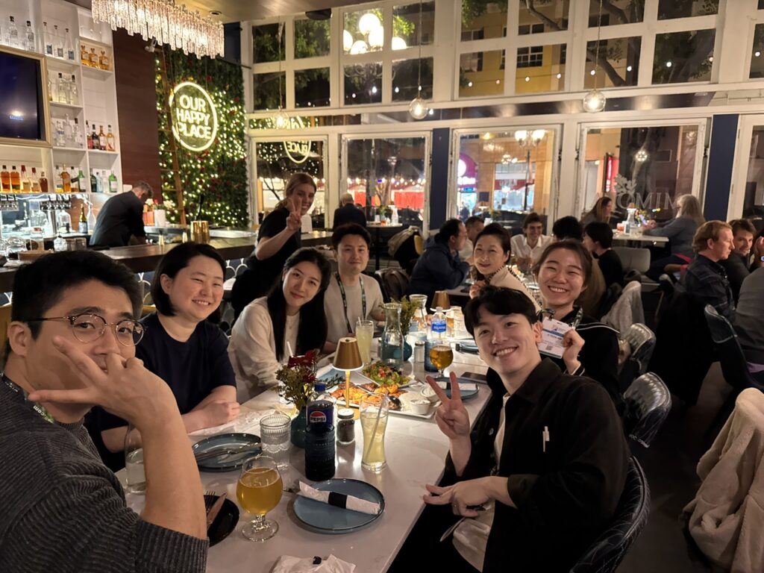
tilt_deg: -9.9
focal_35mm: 24
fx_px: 530
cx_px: 382
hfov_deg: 71.6
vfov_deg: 56.8
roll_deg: -0.5
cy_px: 286
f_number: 1.78
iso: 800
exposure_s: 1/30
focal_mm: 6.76
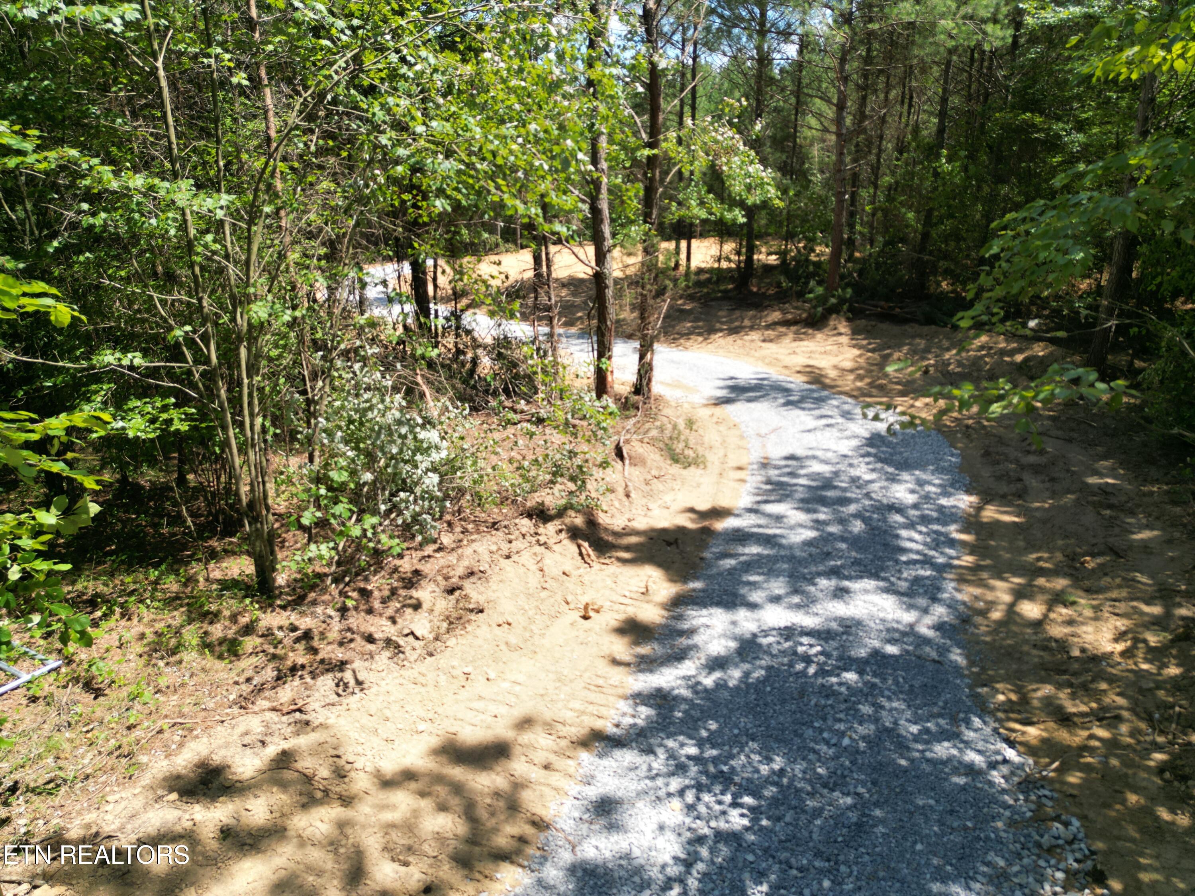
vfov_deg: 56.8
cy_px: 448
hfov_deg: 71.6
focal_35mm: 24
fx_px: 829
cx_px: 598
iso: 110
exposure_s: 1/1250
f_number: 1.7
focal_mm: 6.72
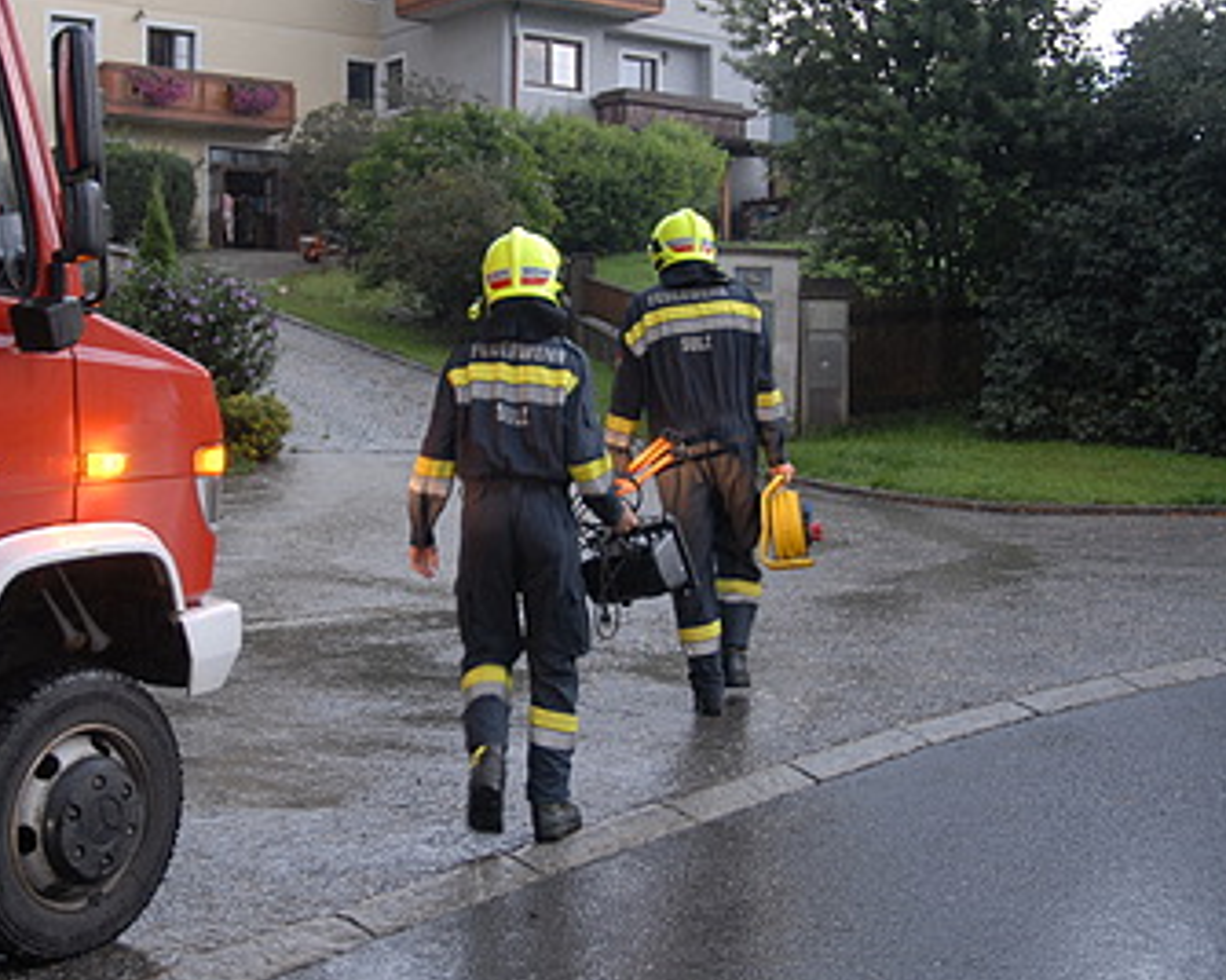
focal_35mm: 48
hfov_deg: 38.5
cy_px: 452
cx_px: 445
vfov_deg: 31.4
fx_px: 1742
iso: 400
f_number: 3.5
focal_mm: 24
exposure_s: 1/40
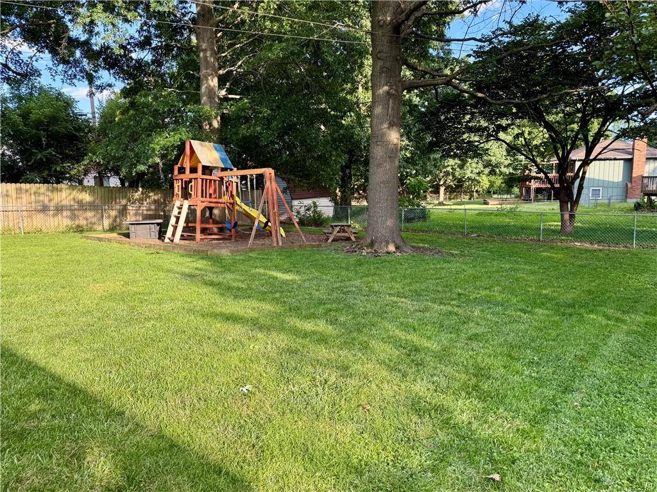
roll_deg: +0.9
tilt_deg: -9.1
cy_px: 246
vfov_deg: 56.8
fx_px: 456
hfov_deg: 71.6
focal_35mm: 24
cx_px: 328
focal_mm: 6.76
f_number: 1.78
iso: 80
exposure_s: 1/412
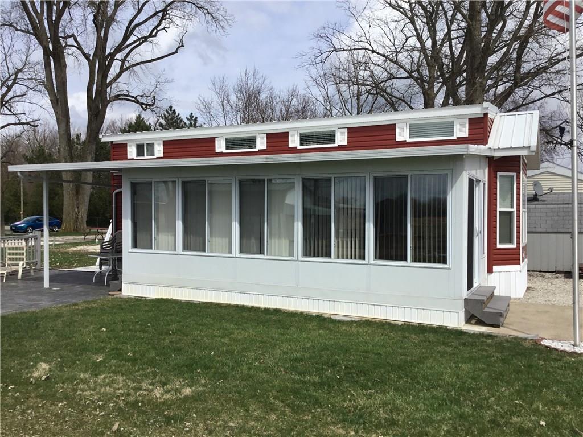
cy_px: 218
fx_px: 522
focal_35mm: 31
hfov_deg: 58.4
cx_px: 292
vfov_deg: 45.4
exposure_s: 1/1988
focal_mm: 3.3
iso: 25
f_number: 2.4
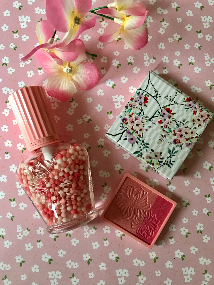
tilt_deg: -85.2
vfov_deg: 63.4
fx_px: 231
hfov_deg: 49.7
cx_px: 107
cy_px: 142
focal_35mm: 28
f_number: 1.8
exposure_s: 1/12
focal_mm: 3.99
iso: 100
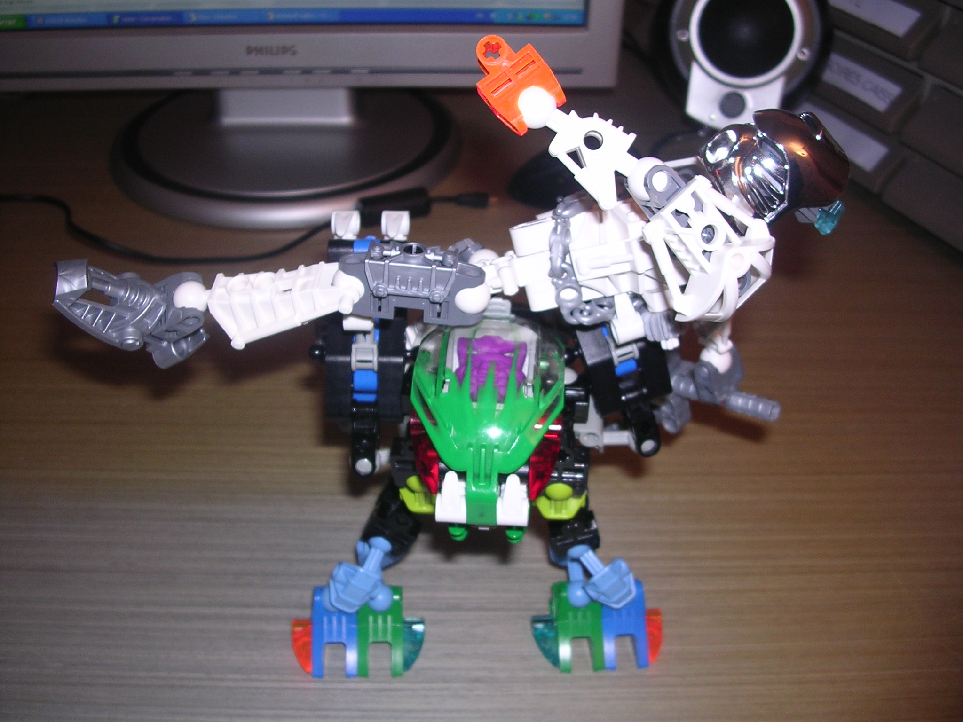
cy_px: 361
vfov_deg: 37.7
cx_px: 482
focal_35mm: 38
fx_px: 1057
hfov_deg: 49.0
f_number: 2.8
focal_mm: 5.8
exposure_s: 1/60.1
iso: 100
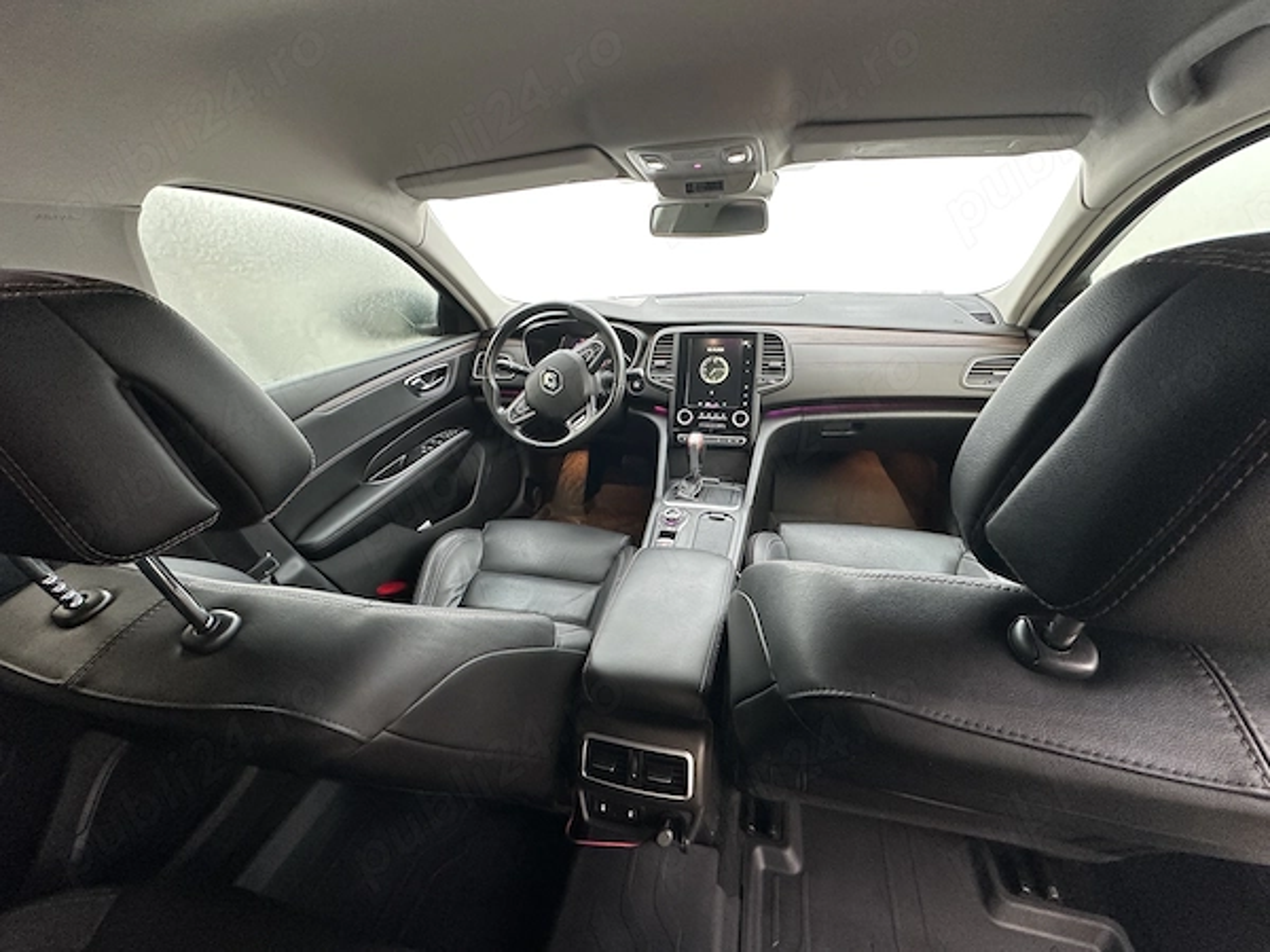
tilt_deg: -25.4
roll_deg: +1.3
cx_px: 635
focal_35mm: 14
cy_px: 476
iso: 320
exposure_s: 1/67
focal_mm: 2.22
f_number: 2.2
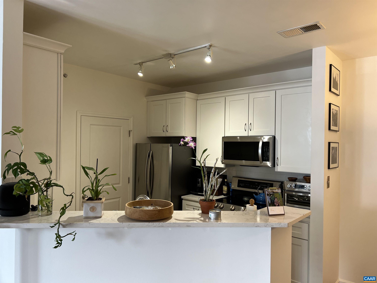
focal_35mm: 26
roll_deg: -1.5
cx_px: 188
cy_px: 142
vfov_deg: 53.1
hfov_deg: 67.3
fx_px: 283
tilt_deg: -1.0
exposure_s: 1/120
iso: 125
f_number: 1.5
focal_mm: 5.7
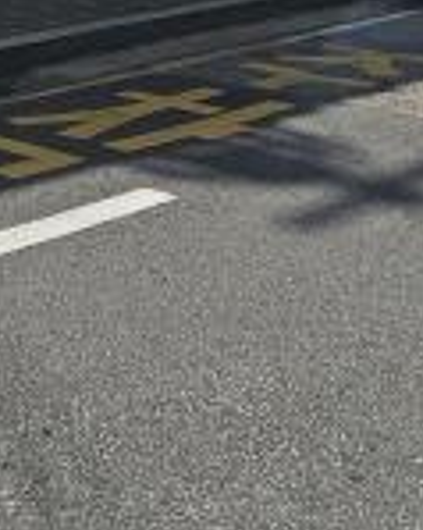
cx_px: -132
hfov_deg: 20.5
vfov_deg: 18.8
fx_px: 1065
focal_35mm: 68
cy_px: -505
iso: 50
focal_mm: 2.2
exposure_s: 1/3372
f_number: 2.2
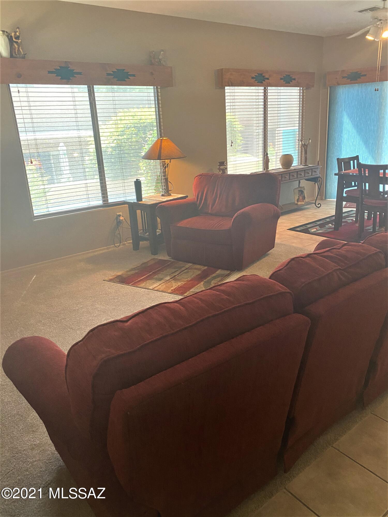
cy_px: 258
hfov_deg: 53.1
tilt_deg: -17.1
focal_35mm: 26
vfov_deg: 67.3
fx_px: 389
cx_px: 194
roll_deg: +5.0
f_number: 1.8
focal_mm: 4.25
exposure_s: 1/60
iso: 250
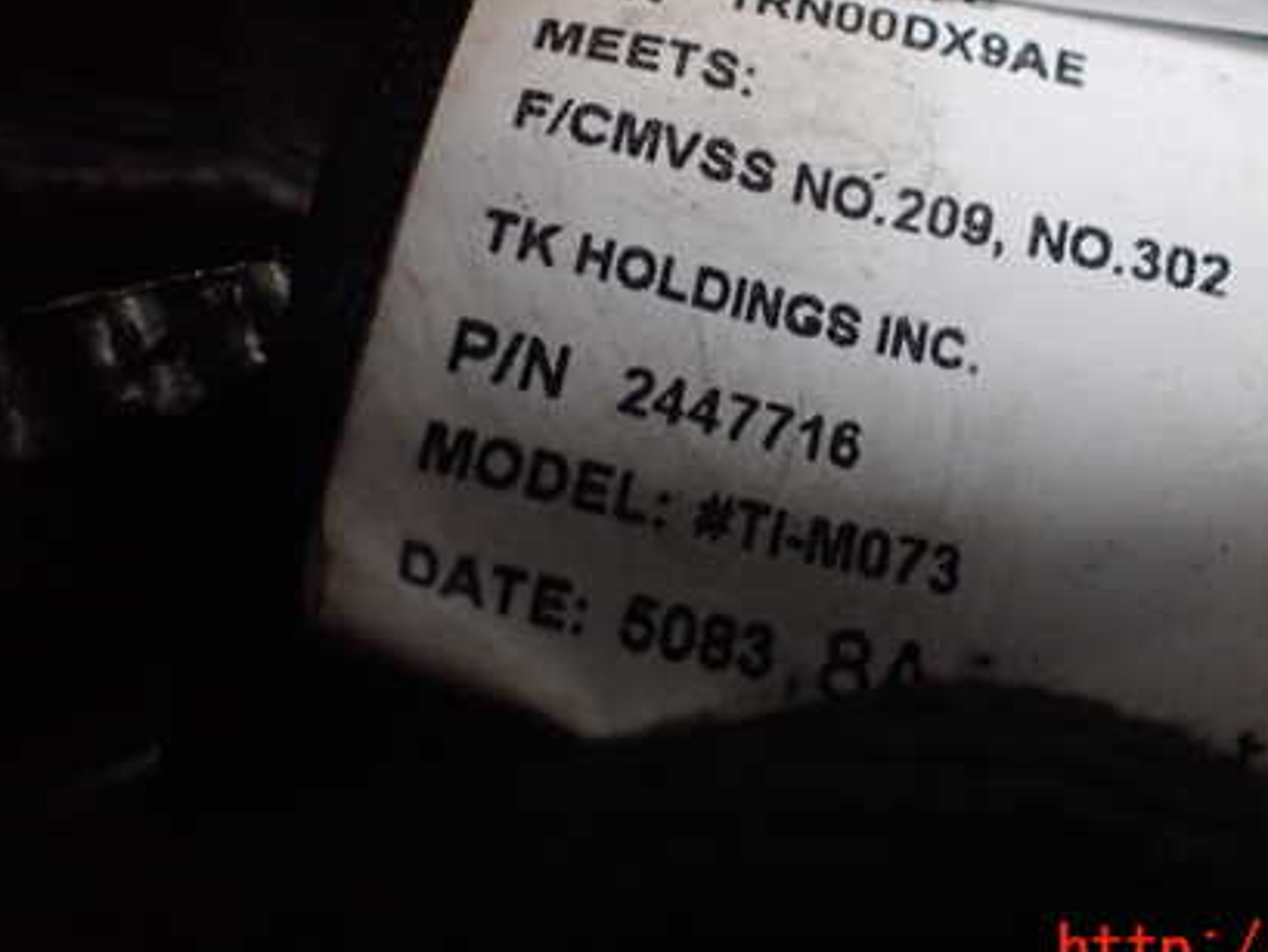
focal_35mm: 44
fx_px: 1612
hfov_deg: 42.5
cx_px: 828
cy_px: 295
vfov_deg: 32.5
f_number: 2.3
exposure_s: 1/40
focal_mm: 5.4
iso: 800
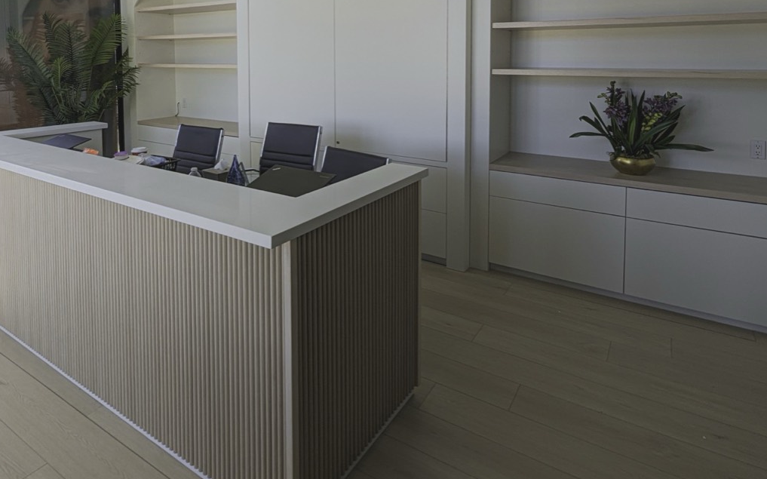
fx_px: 397
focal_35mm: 19
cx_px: 379
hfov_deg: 88.0
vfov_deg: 58.2
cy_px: 107
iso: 42
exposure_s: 1/45
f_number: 2.2
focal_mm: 1.95
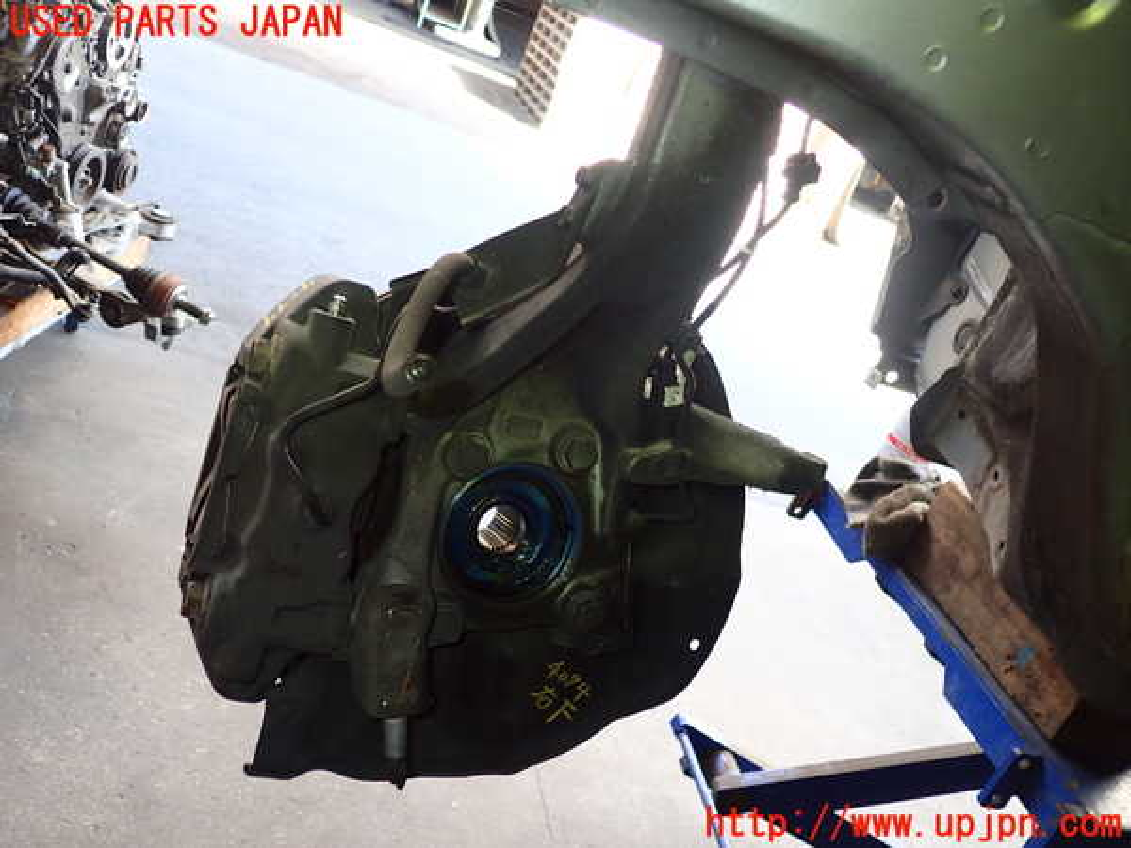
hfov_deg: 60.0
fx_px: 980
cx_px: 566
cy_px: 424
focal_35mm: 30
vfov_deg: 46.8
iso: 200
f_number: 2.3
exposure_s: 1/50
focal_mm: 5.4
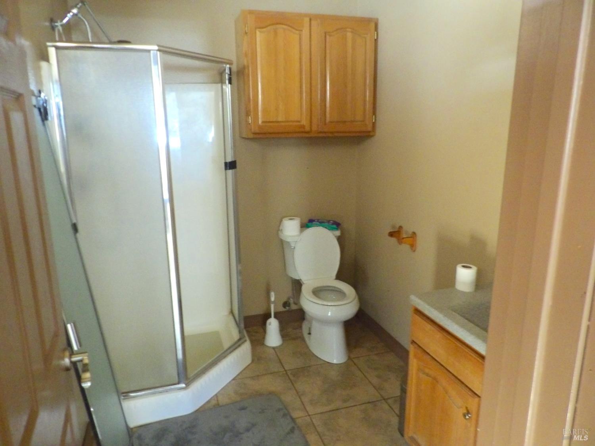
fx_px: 413
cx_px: 298
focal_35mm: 24
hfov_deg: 71.6
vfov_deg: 56.8
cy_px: 223
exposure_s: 1/5
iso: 800
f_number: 3.2
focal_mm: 4.3
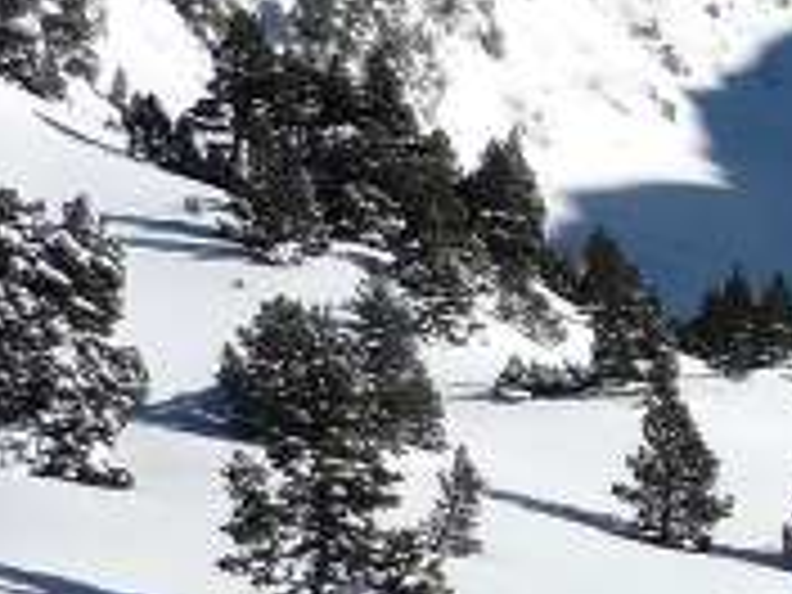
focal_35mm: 150
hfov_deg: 11.9
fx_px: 3432
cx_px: 1503
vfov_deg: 9.9
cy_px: 324
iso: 100
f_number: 8
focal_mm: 5.5
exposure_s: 1/500
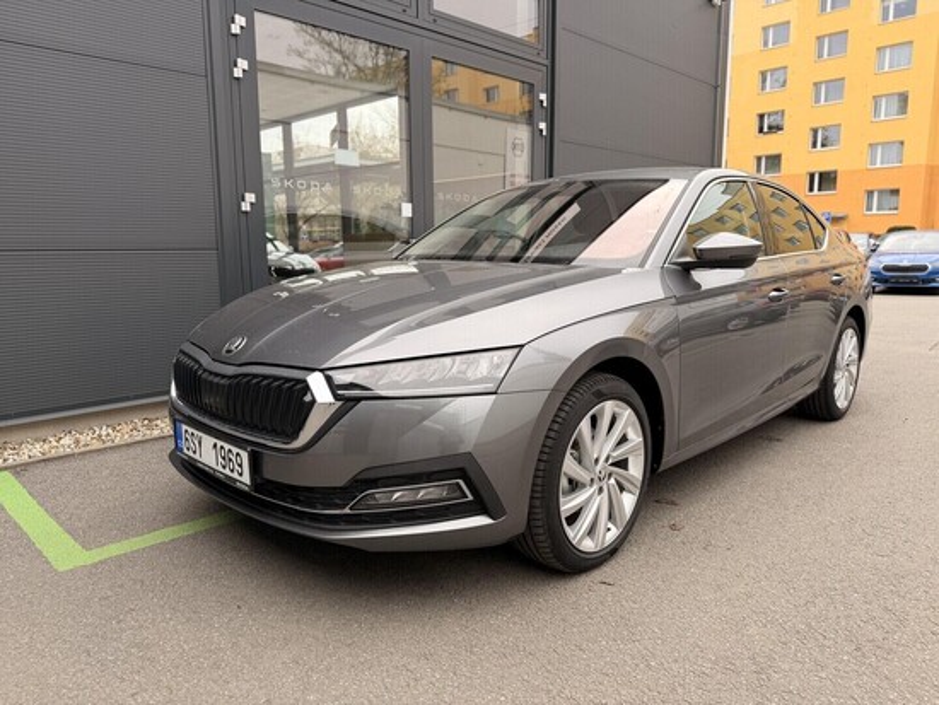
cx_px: 470
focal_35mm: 24
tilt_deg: -9.5
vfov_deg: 56.9
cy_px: 352
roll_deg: +0.4
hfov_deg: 71.6
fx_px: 651
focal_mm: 6.76
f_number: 1.78
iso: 80
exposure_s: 1/967
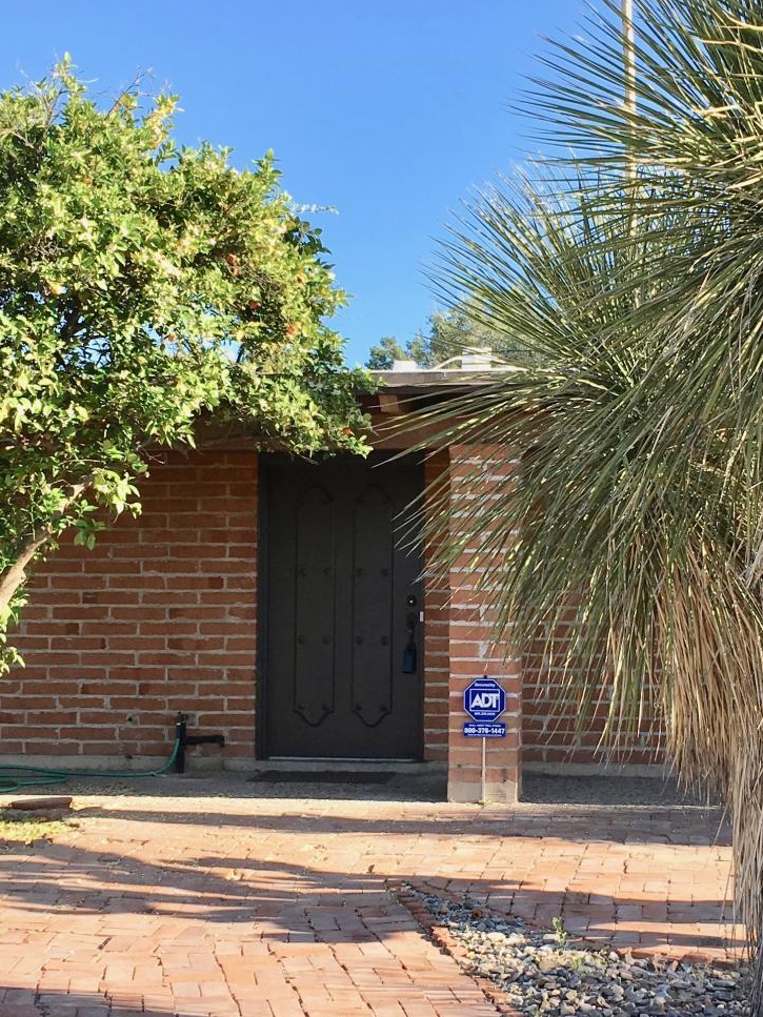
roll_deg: +0.5
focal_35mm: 60
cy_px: 534
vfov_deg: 32.2
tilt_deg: +1.0
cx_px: 428
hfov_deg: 24.4
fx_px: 1764
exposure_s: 1/615
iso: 25
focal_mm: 4.15
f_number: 2.2
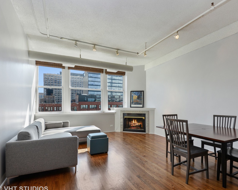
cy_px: 99
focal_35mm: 19
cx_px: 132
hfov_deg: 83.0
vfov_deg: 70.8
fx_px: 134
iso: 200
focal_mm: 16
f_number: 8
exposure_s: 1/50
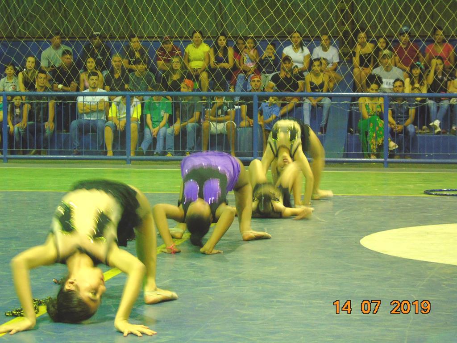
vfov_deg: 13.7
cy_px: 172
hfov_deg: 18.2
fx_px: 1426
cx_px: 228
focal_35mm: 108
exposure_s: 1/4
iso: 500
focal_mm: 19
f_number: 4.4
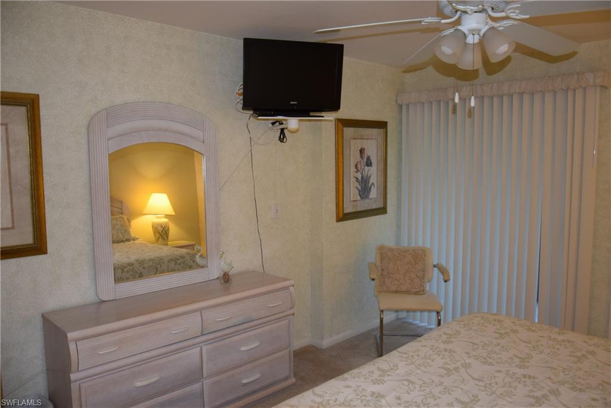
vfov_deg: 47.9
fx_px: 458
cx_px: 306
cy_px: 204
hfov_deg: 67.4
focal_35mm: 27
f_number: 3.5
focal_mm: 18
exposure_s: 1/60
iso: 800
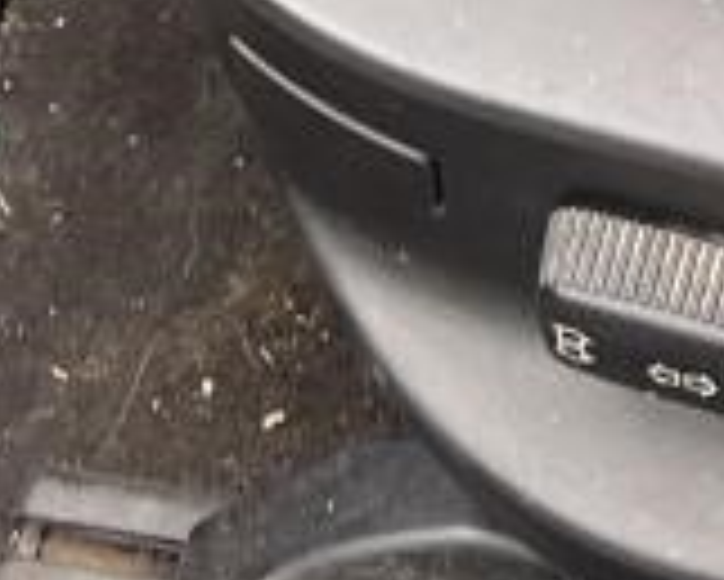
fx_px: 4159
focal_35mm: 194
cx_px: 841
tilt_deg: -43.7
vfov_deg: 7.4
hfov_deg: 9.8
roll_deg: +1.1
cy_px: -908
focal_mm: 5.1
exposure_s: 1/119
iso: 125
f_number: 1.6
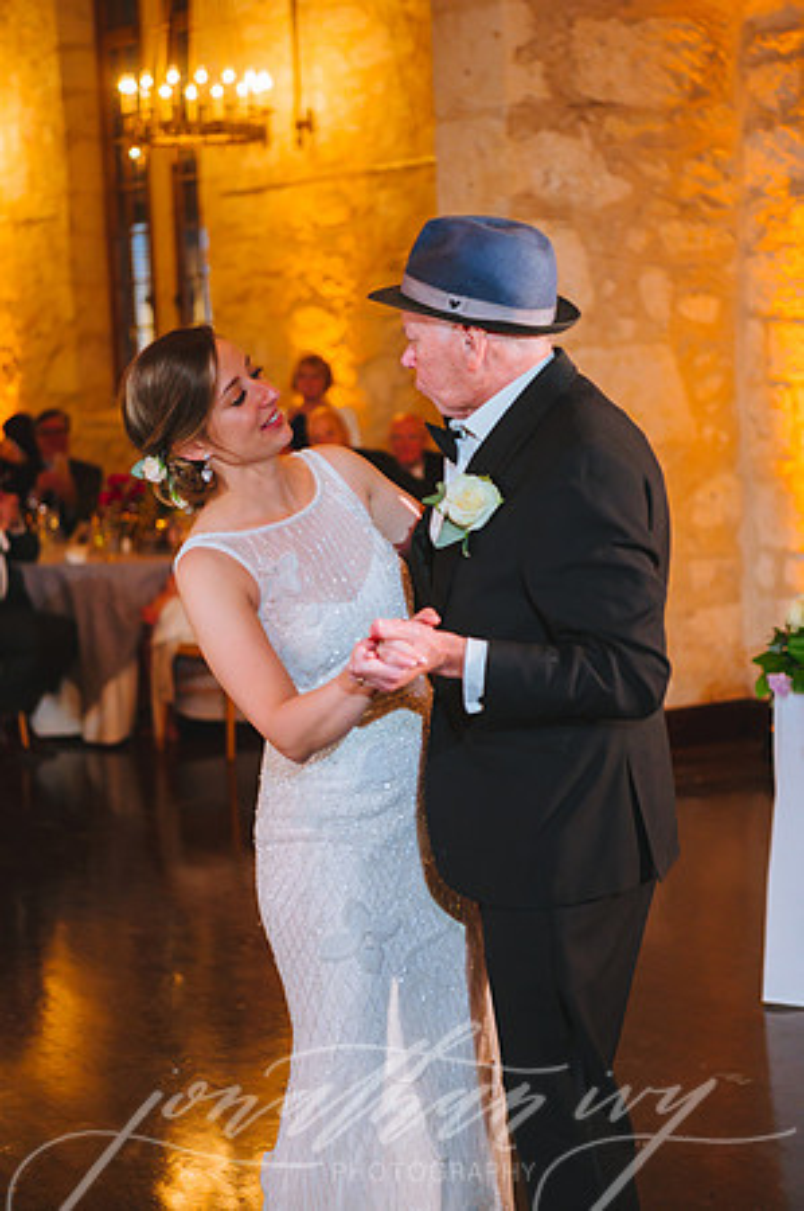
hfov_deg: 19.4
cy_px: 606
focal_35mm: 70
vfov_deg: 28.9
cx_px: 402
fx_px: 2350
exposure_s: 1/125
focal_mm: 70
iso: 3200
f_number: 2.8
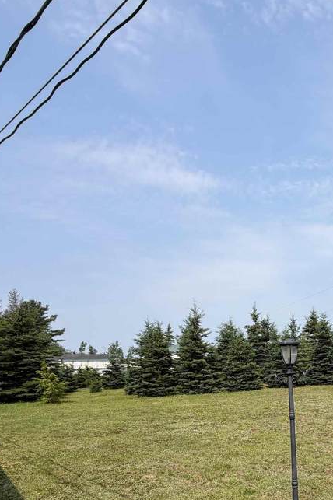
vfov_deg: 61.6
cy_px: 346
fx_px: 403
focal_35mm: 29
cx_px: 314
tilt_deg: +4.7
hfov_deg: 40.7
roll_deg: +1.6
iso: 20
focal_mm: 2.22
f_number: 2.2
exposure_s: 1/914
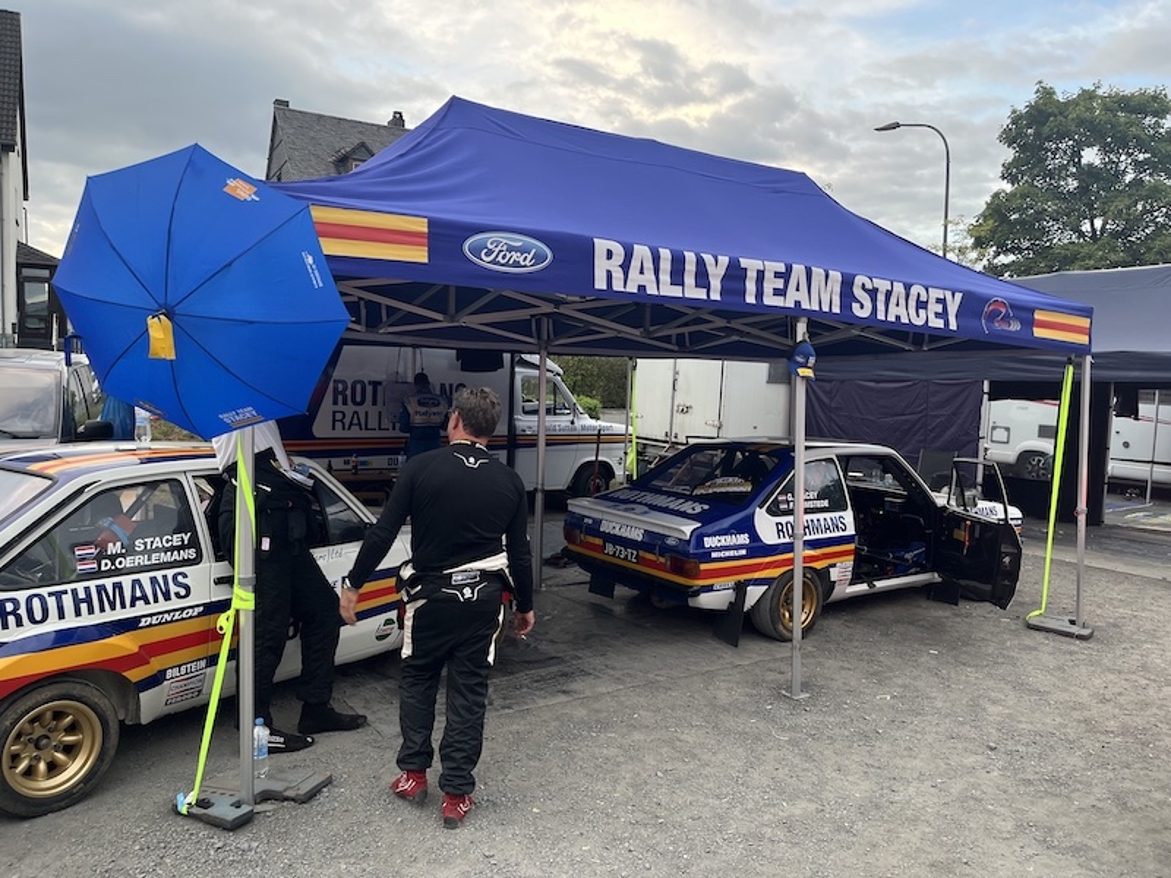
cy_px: 439
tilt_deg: -3.7
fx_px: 880
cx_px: 586
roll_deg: +0.0
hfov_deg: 67.3
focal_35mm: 26
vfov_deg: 53.1
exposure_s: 1/121
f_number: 1.6
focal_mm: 5.1
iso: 100
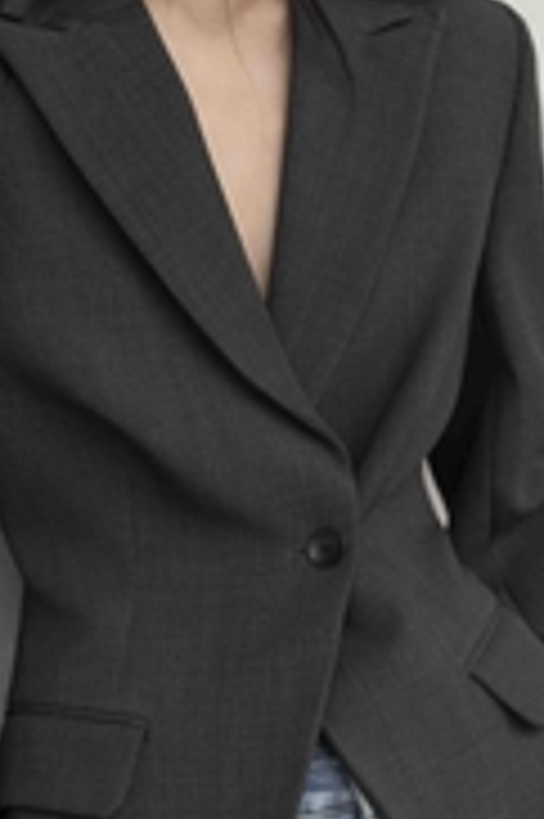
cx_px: 171
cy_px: 360
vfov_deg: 14.2
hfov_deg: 9.4
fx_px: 3293
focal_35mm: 145
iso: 250
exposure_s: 1/400
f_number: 4
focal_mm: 55
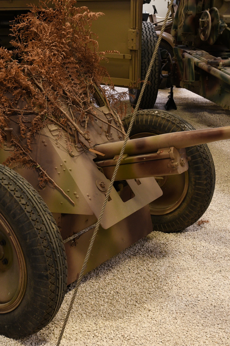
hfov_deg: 24.5
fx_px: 527
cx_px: 85
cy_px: 174
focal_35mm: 55
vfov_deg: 36.2
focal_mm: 24
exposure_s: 1/60
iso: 800
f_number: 4
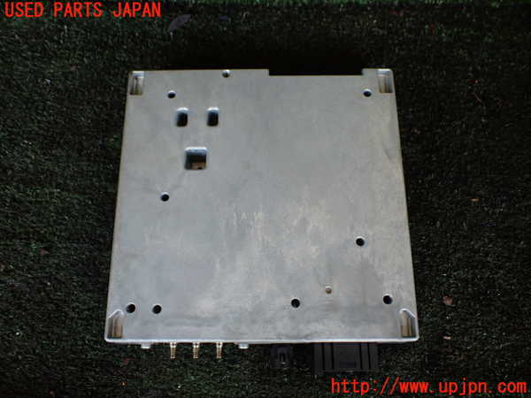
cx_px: 266
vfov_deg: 46.8
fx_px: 460
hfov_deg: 60.0
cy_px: 199
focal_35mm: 30
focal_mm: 5.4
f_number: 2.3
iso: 320
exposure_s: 1/125
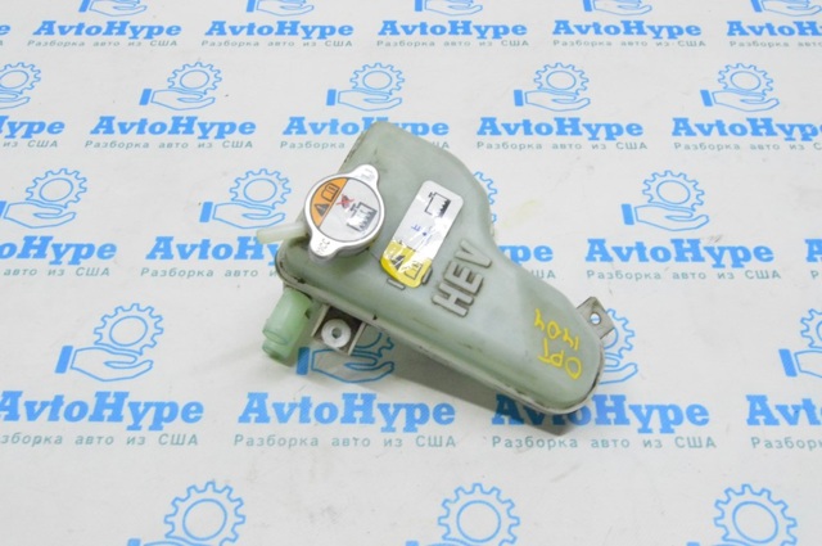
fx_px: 821
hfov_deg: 53.2
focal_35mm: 36
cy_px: 273
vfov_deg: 36.8
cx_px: 411
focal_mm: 24
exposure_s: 1/20
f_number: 20
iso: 6400
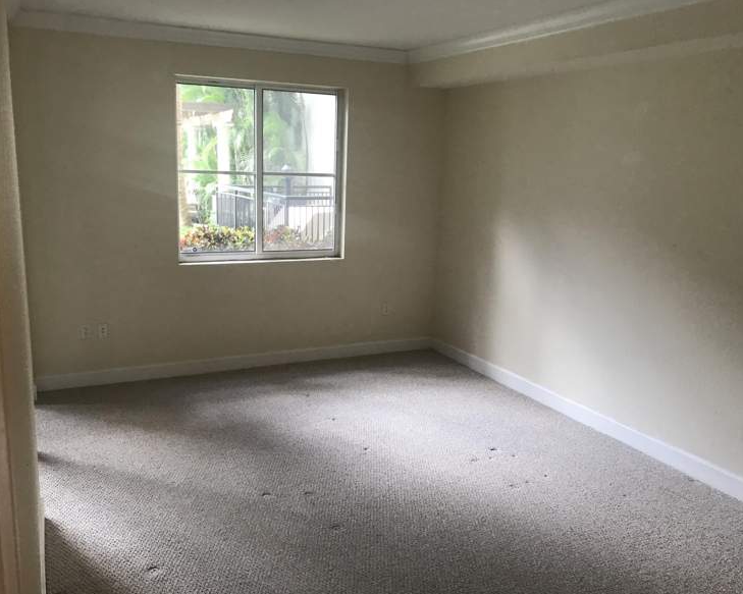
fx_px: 660
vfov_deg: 48.5
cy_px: 304
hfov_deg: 58.8
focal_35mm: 30
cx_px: 355
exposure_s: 1/30
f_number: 1.8
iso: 40
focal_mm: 3.99
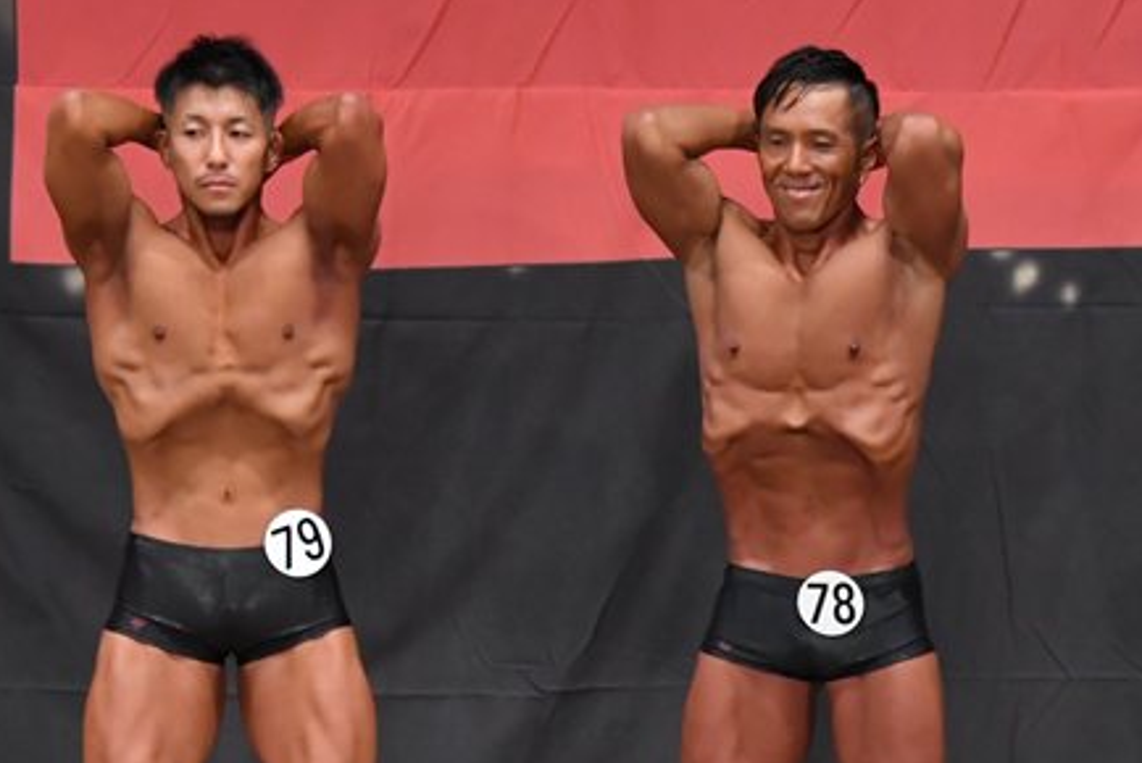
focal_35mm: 387
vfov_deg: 3.6
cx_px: 859
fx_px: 12284
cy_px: 581
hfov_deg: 5.3
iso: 5000
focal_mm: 145
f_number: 5.6
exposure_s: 1/400
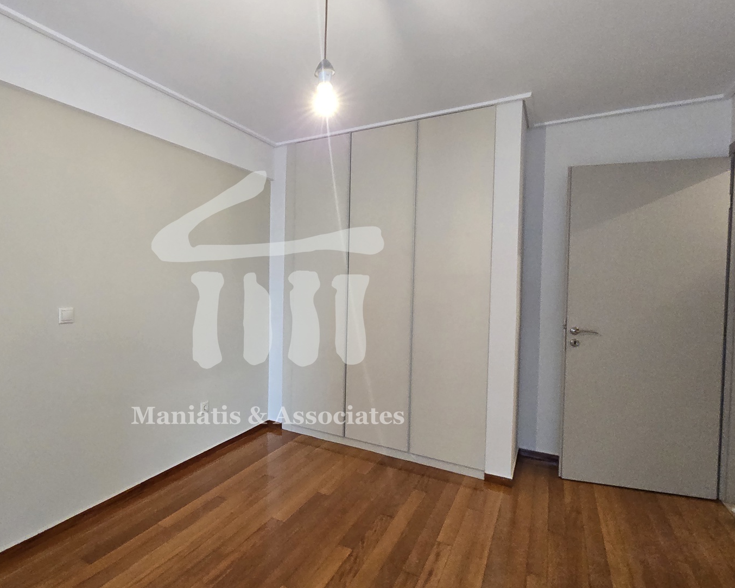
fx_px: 392
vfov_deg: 73.8
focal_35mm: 18
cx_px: 267
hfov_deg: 84.4
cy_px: 298
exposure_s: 1/50
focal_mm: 2.2
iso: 320
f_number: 2.2
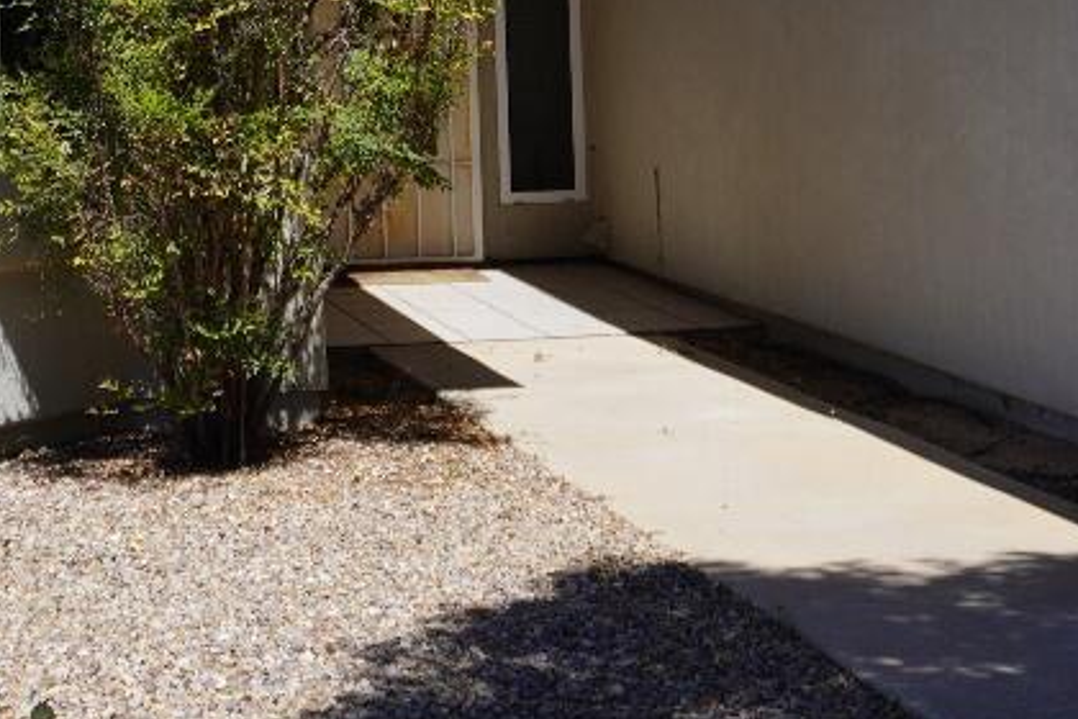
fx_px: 2844
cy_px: -143
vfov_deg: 14.0
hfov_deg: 21.0
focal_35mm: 95
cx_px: 103
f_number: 5
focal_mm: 26
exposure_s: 1/640
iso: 100
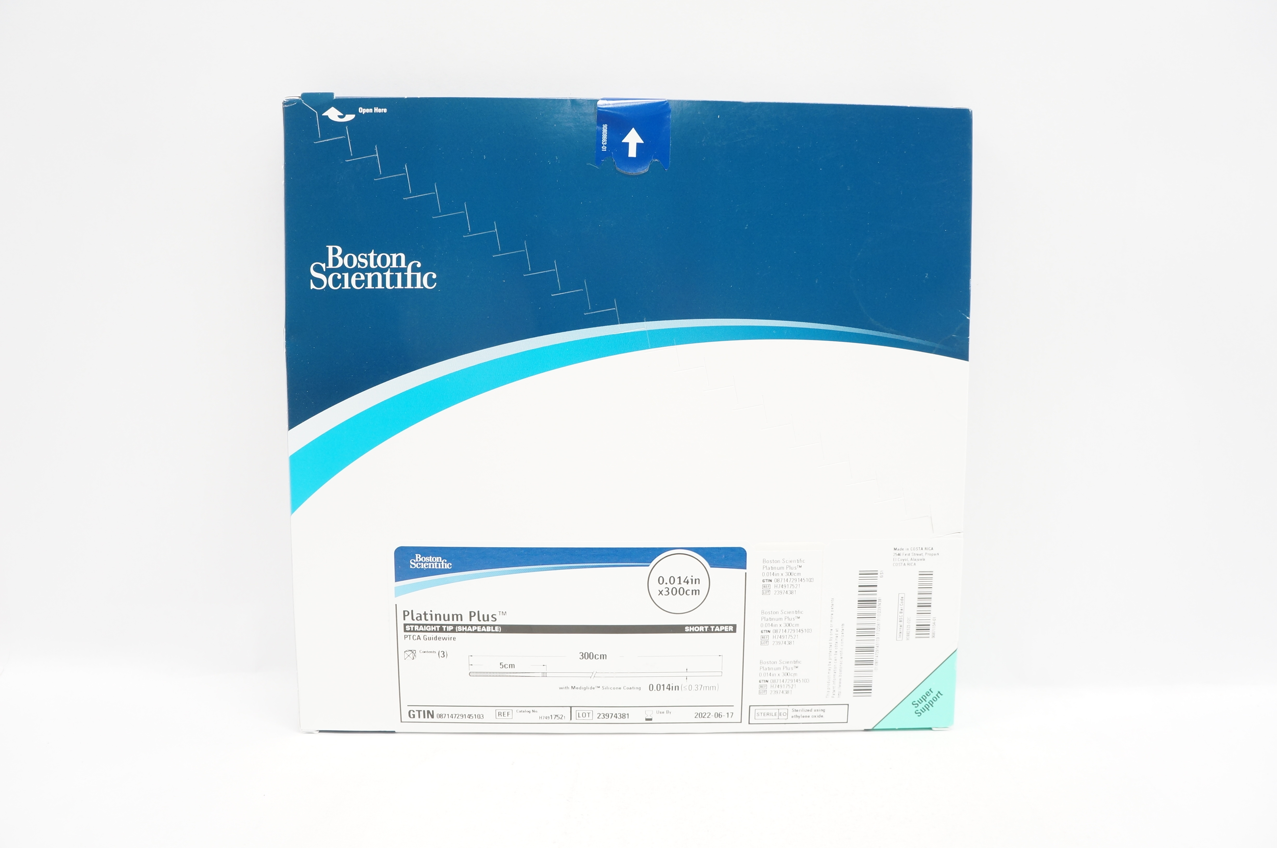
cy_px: 424
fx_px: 957
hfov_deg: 67.4
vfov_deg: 47.8
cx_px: 638
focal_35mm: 27
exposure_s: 1/30
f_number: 6.3
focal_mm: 18
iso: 400
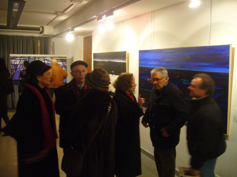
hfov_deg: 52.6
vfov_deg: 40.7
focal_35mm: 35
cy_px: 88
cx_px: 118
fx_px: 240
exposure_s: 1/8
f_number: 2.8
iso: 200
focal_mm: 5.8
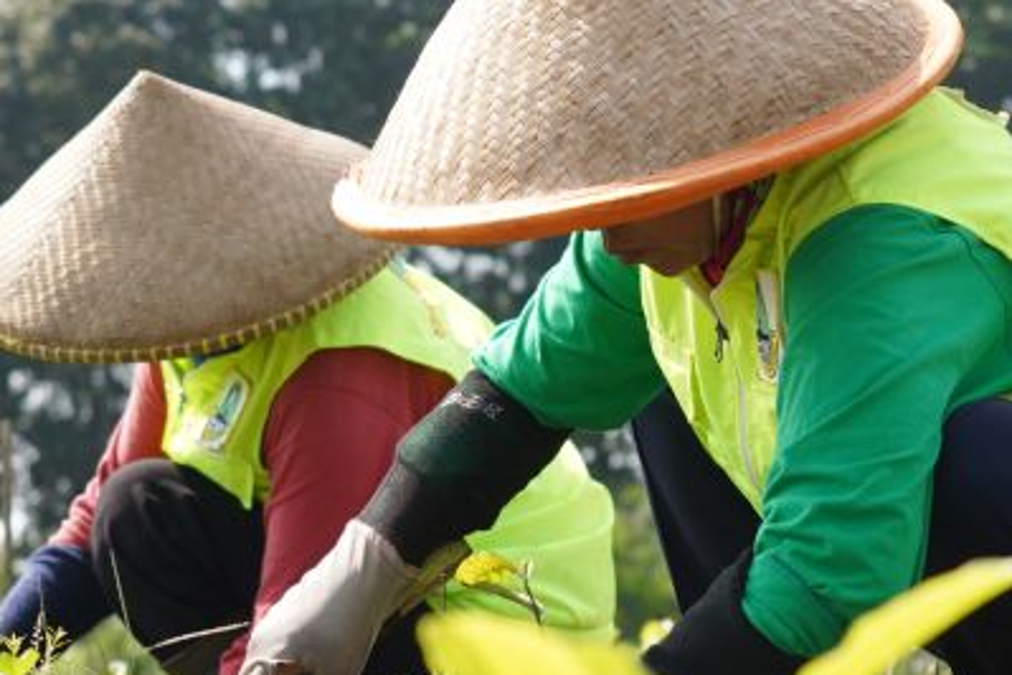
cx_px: 614
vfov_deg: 11.1
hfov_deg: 16.5
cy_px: 353
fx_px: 3486
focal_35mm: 124
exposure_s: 1/800
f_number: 5
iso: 400
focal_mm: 55
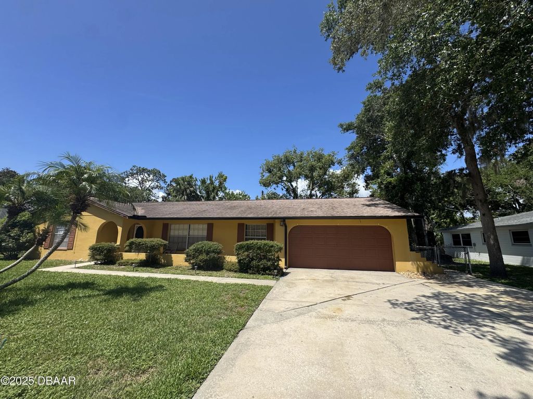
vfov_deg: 85.7
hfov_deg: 102.1
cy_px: 200
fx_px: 216
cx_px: 266
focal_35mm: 14
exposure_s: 1/1789
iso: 50
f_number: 2.2
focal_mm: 2.22
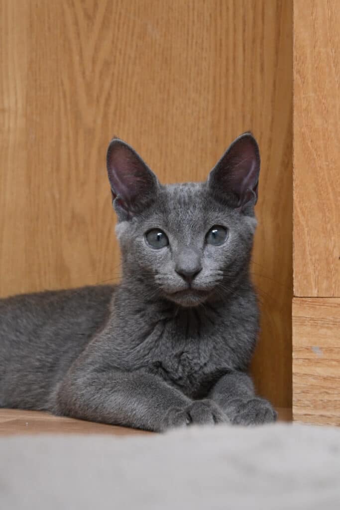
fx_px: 1062
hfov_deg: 18.2
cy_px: 255
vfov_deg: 27.0
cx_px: 170
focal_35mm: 75
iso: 800
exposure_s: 1/250
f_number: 6.3
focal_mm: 50
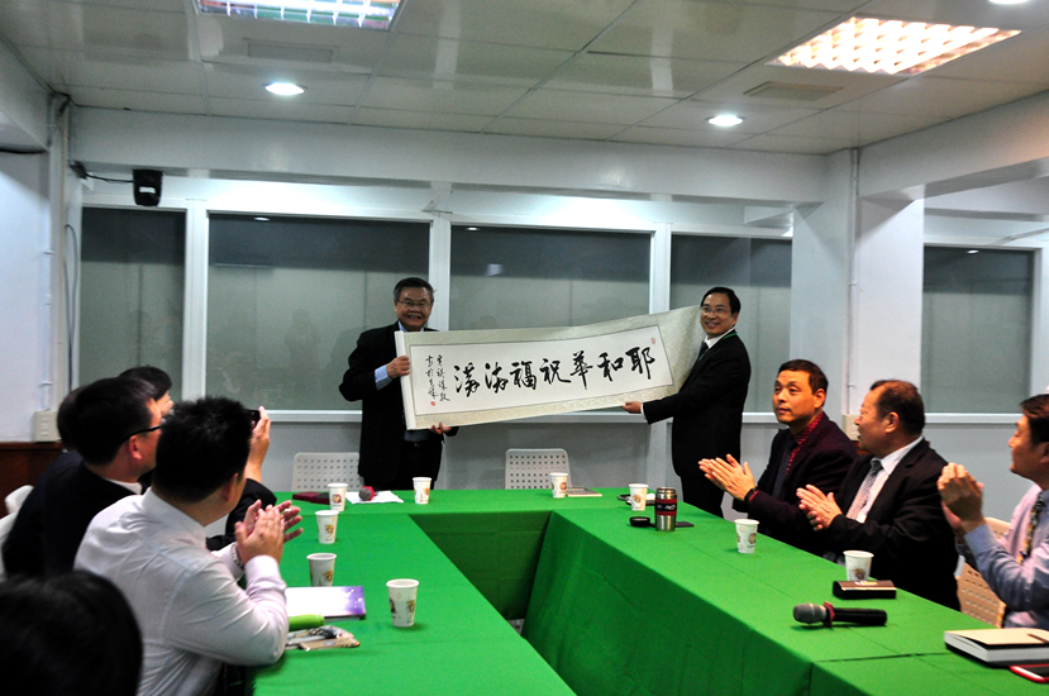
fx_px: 1164
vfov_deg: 33.3
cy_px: 343
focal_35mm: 40
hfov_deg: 48.5
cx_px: 529
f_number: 8
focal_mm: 26
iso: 1250
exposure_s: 1/60
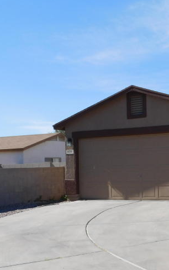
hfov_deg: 23.4
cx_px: 183
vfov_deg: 38.8
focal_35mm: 52
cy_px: 153
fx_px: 383
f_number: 3.2
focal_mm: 5.3
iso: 125
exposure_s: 1/1500
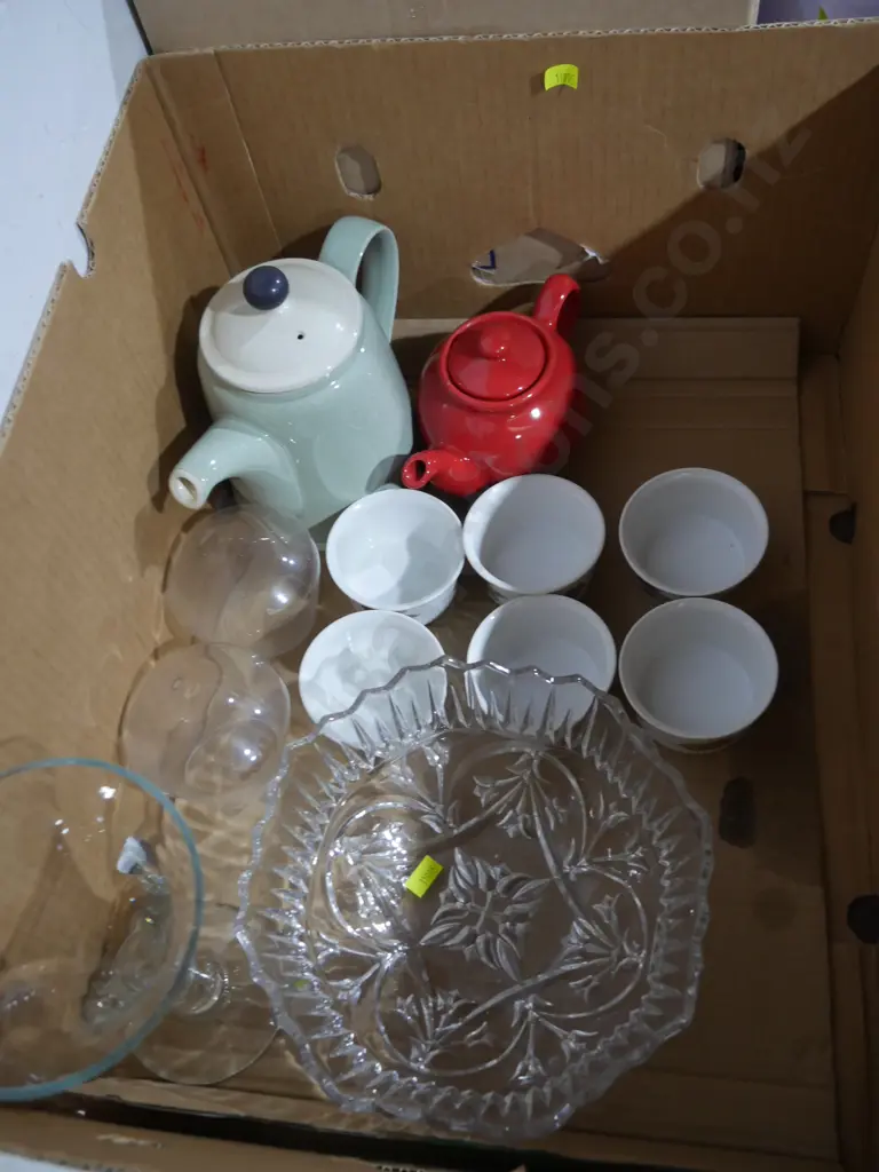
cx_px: 440
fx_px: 1016
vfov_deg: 60.0
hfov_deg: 46.8
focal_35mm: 30
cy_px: 586
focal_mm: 15
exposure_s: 1/60
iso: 1250
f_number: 3.6
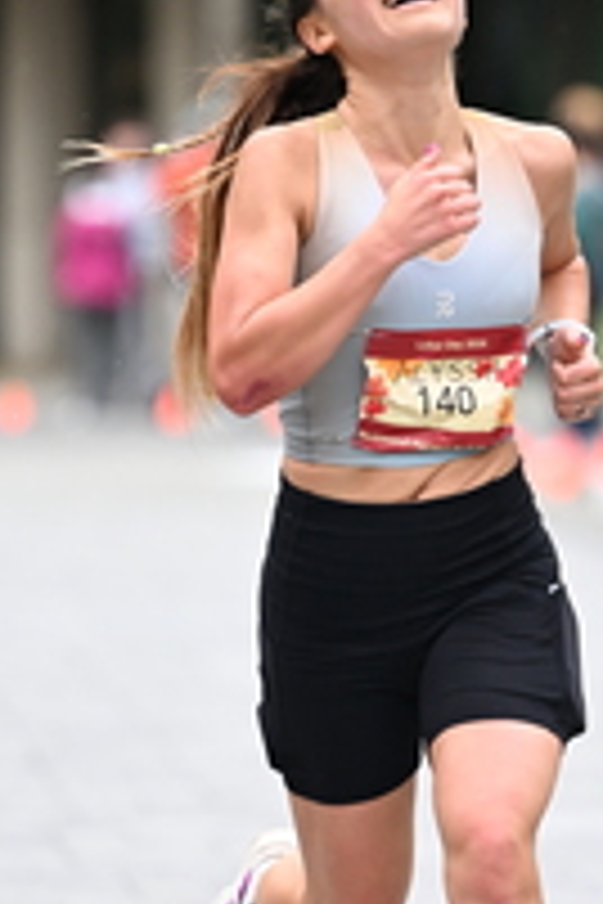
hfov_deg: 3.0
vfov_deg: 4.4
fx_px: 11707
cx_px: 430
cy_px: 558
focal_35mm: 466
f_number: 2.8
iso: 1250
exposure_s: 1/1250
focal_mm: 170
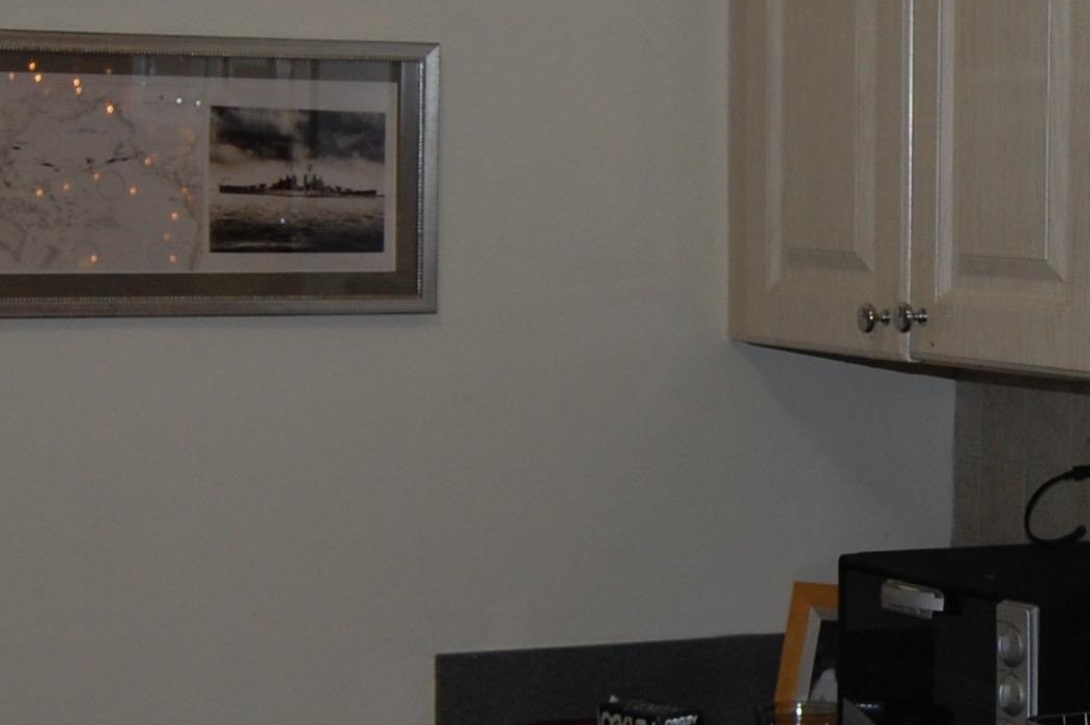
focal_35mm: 103
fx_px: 3116
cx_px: 1138
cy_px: 397
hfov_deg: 19.2
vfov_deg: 13.3
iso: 400
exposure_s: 1/60
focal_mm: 24
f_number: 4
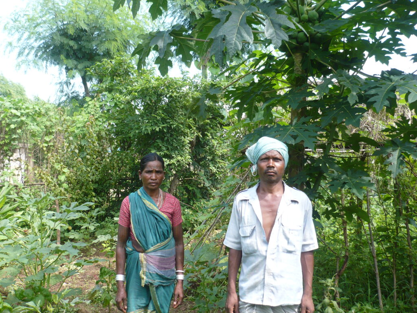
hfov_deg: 52.6
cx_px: 208
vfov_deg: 40.7
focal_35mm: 35
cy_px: 156
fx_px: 422
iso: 100
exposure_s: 1/200
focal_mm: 5.8
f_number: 2.8
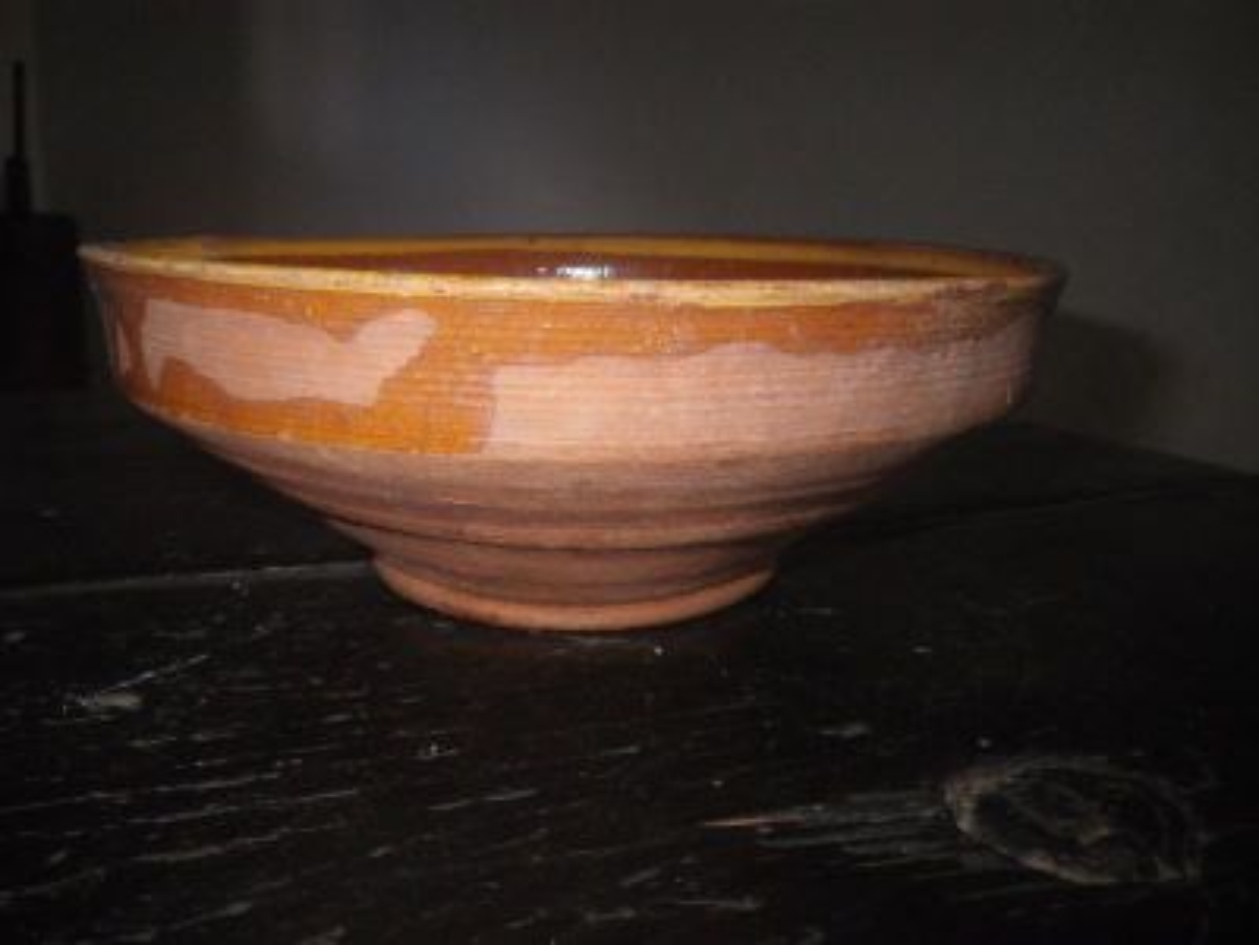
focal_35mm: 28
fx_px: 1018
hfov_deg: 63.4
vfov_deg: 49.7
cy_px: 472
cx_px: 630
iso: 320
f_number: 4.2
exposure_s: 1/50
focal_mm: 5
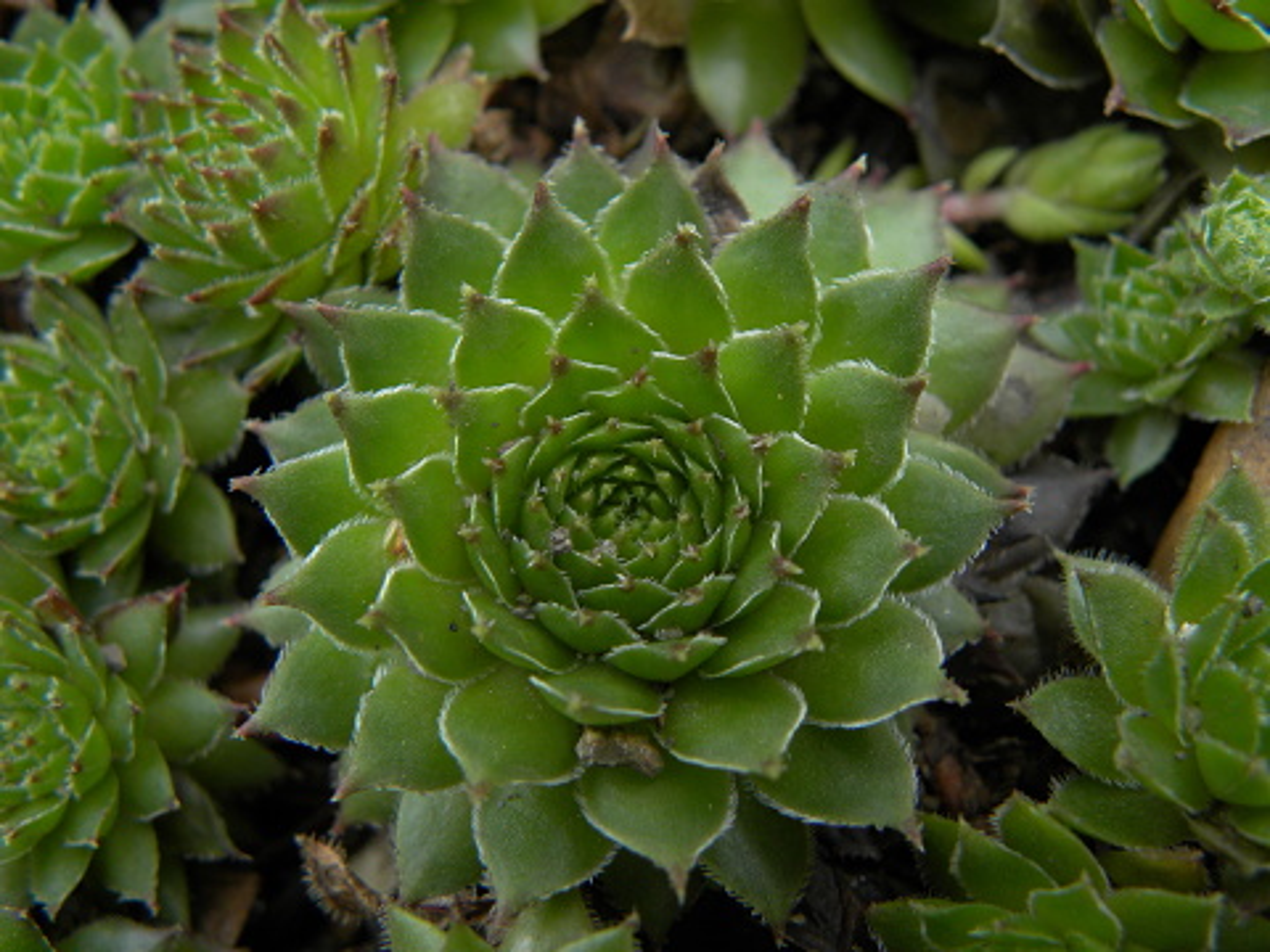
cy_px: 476
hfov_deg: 45.8
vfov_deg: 35.1
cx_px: 635
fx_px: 1504
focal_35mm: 41
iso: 100
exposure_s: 1/60
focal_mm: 7.3
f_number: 3.2
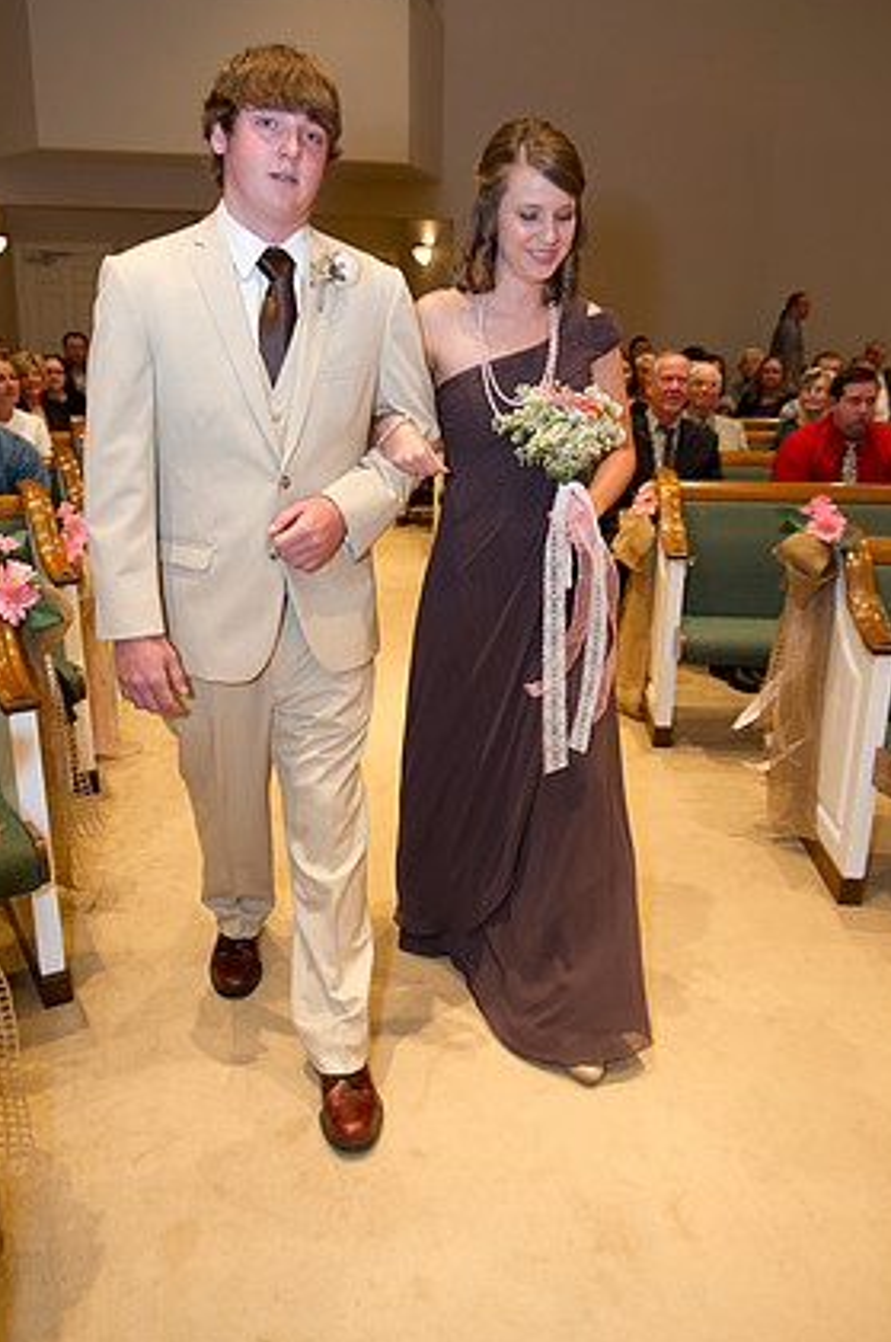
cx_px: 439
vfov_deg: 62.0
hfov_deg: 43.5
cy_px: 645
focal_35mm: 30
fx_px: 1116
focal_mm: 28
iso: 1250
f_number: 4
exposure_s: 1/80
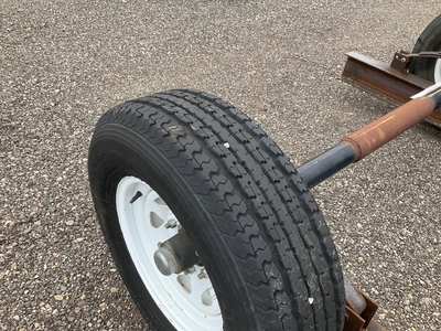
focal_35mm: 29
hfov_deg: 61.7
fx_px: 369
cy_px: 166
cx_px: 220
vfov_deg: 48.2
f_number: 1.8
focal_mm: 3
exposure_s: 1/580
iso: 25
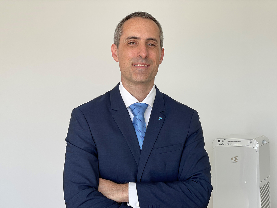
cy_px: 104
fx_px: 416
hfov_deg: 36.8
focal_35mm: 52
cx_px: 138
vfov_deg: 28.0
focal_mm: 6
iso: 25
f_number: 2
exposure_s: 1/122
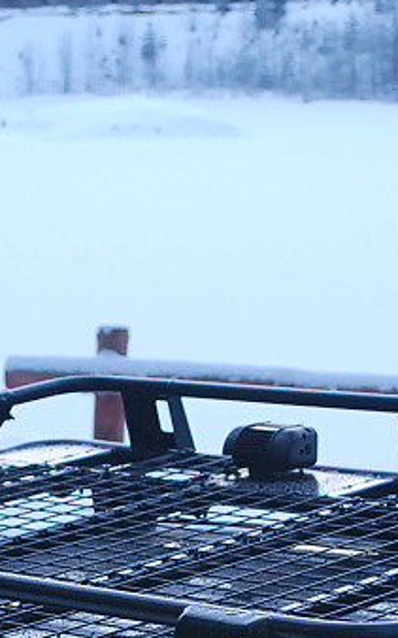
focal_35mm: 127
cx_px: 172
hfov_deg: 10.3
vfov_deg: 16.2
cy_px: 556
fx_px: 2214
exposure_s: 1/30
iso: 1000
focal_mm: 29
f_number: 4.8
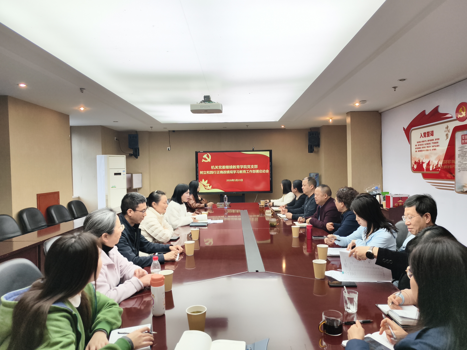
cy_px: 175
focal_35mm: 23
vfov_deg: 58.9
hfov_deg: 73.9
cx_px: 234
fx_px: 310
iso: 149
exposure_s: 1/100
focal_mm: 5.6
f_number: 1.57
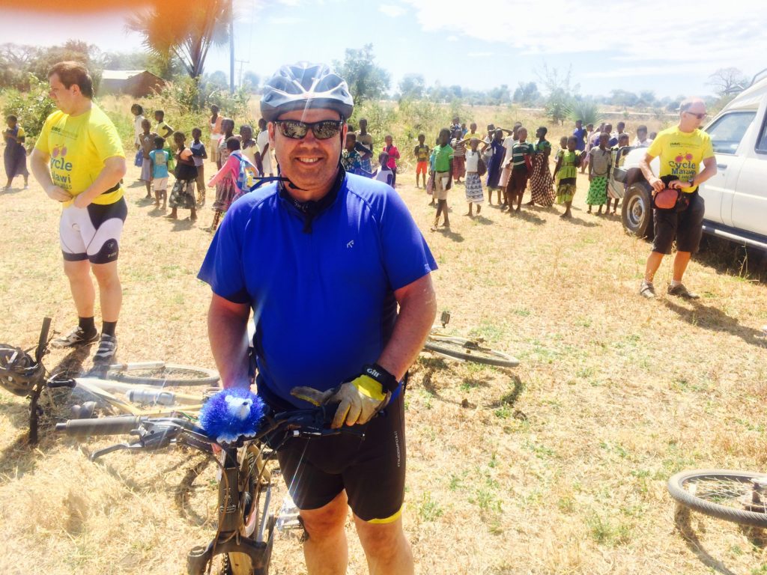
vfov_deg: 48.2
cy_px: 288
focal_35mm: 29
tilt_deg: -20.4
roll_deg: -2.8
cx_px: 384
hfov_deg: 61.7
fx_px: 643
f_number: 2.2
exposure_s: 1/1140
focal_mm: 4.15
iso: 32
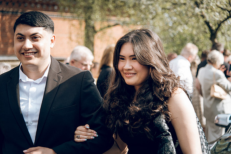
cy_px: 77
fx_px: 481
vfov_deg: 18.2
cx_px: 116
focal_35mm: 75
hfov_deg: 27.0
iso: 100
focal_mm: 75
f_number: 4
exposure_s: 1/250
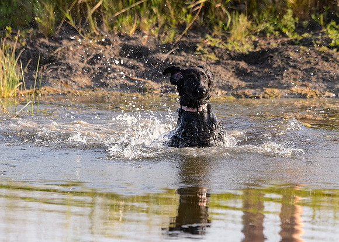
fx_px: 6102
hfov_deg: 3.2
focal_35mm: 634
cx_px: 235
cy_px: 105
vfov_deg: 2.3
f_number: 6.3
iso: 1100
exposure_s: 1/1600
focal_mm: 400
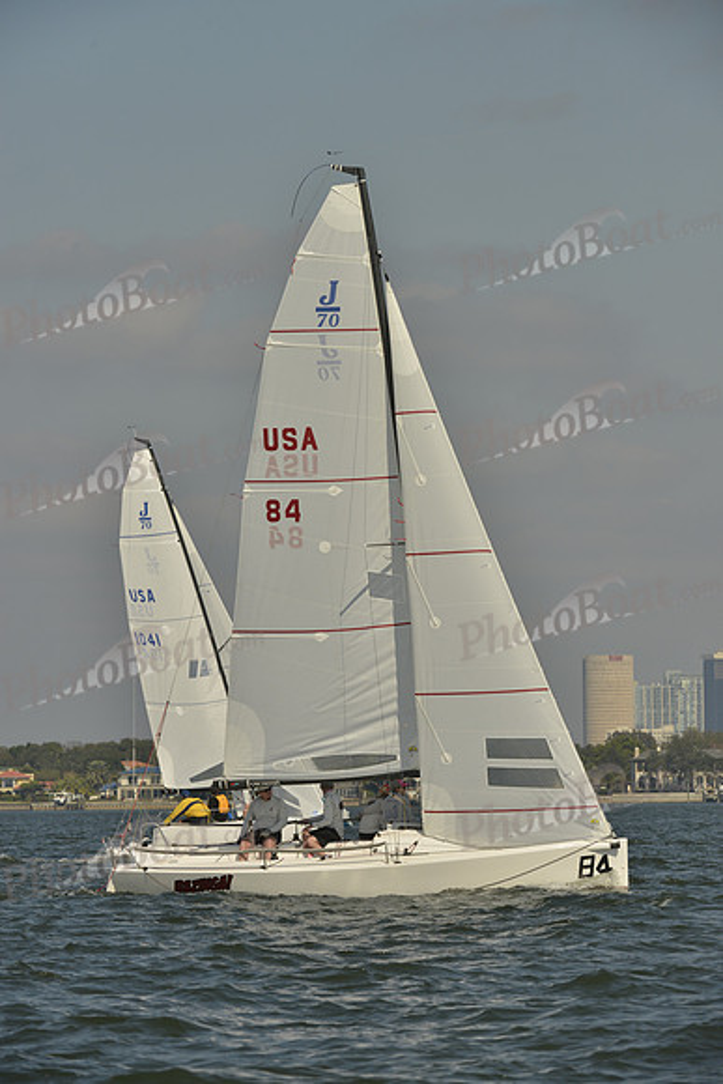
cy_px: 542
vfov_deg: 10.3
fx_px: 6021
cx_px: 362
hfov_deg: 6.9
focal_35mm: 200
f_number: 9
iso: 280
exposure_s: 1/1600
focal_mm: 200
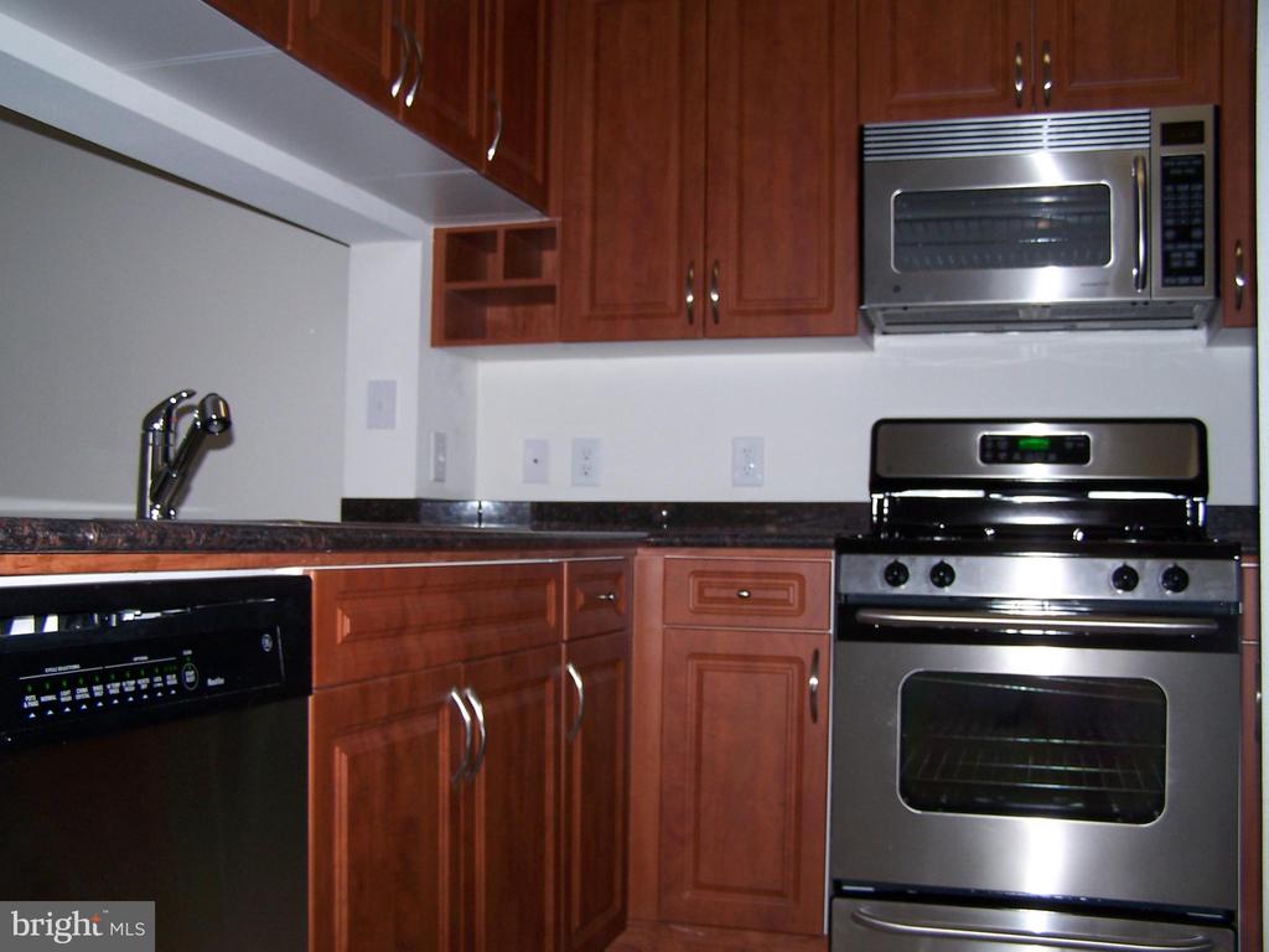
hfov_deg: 49.0
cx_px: 634
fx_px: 1393
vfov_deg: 37.7
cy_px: 476
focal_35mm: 38
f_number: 2.8
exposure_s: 1/60
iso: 80
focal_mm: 6.3
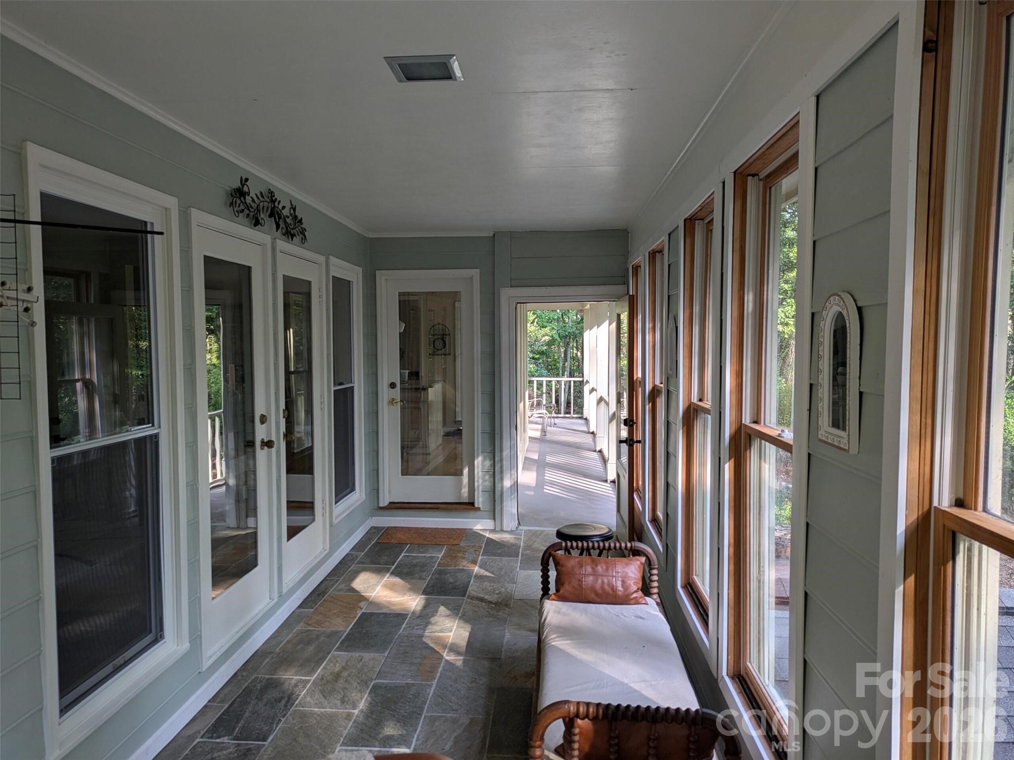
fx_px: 732
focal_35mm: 25
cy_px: 380
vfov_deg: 54.9
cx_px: 507
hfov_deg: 69.4
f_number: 1.89
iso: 51
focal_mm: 5.43
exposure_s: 1/120
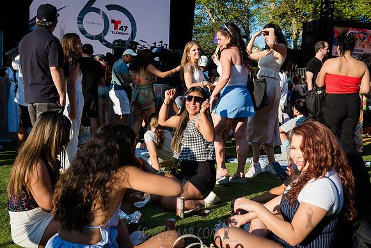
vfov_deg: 35.1
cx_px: 186
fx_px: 392
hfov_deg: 50.7
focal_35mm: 38
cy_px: 124
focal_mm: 38
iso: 500
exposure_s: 1/1250
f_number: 5
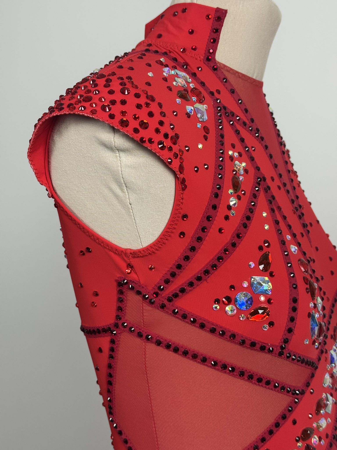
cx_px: 168
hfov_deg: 30.3
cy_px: 225
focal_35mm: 48
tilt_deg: -3.6
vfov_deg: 39.7
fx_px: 623
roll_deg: +0.5
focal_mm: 6.76
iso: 125
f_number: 1.78
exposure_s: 1/100
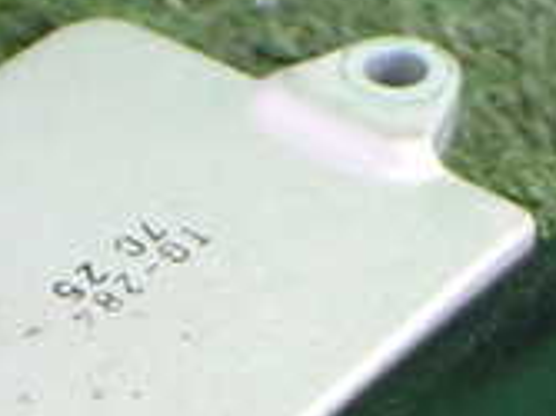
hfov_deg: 18.2
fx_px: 1733
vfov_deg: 13.3
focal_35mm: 108
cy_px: 509
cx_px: 190
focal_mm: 5.4
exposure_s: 1/80
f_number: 2.3
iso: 800
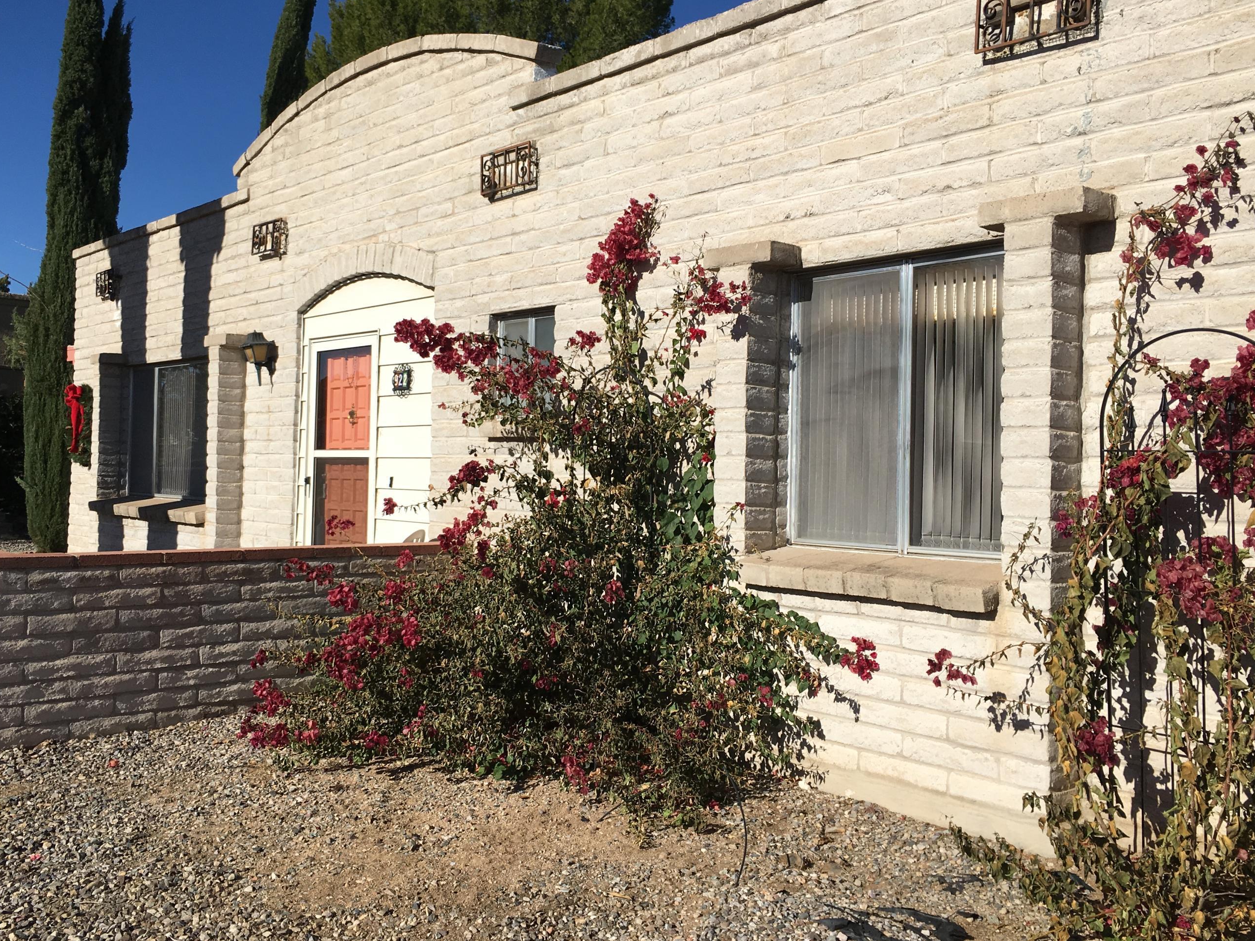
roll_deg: -2.2
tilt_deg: +0.9
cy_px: 432
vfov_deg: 41.8
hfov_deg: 53.9
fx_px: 1233
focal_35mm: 34
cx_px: 589
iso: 25
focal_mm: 4.15
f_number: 2.2
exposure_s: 1/2959
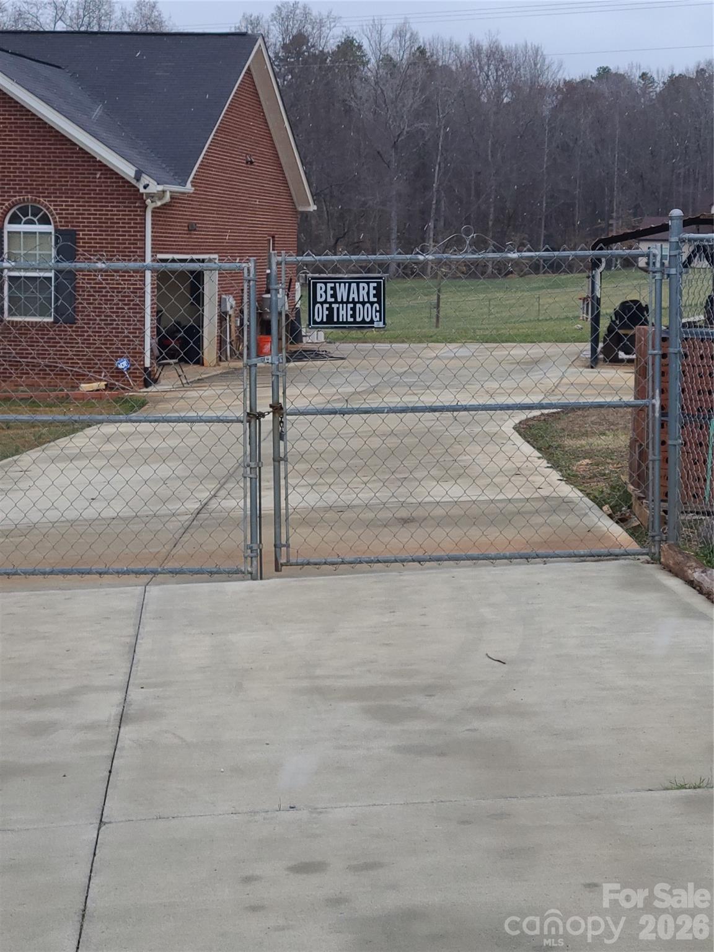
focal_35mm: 28
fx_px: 770
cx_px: 357
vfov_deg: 63.4
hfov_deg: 49.7
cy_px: 476
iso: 32
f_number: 2
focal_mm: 5.9
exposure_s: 1/120
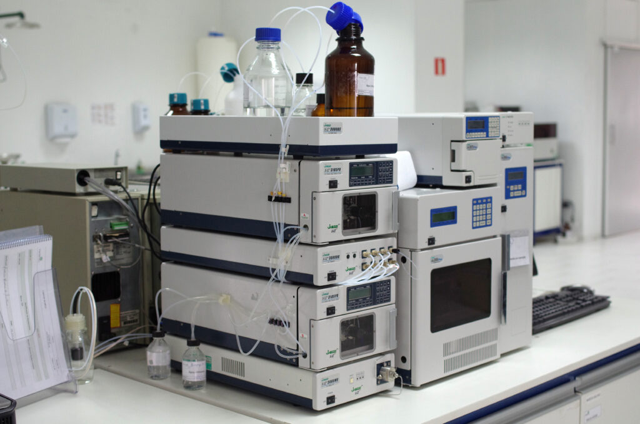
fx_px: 922
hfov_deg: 38.3
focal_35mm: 52
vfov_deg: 25.9
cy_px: 212
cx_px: 320
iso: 800
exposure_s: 1/200
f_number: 4
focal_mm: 35
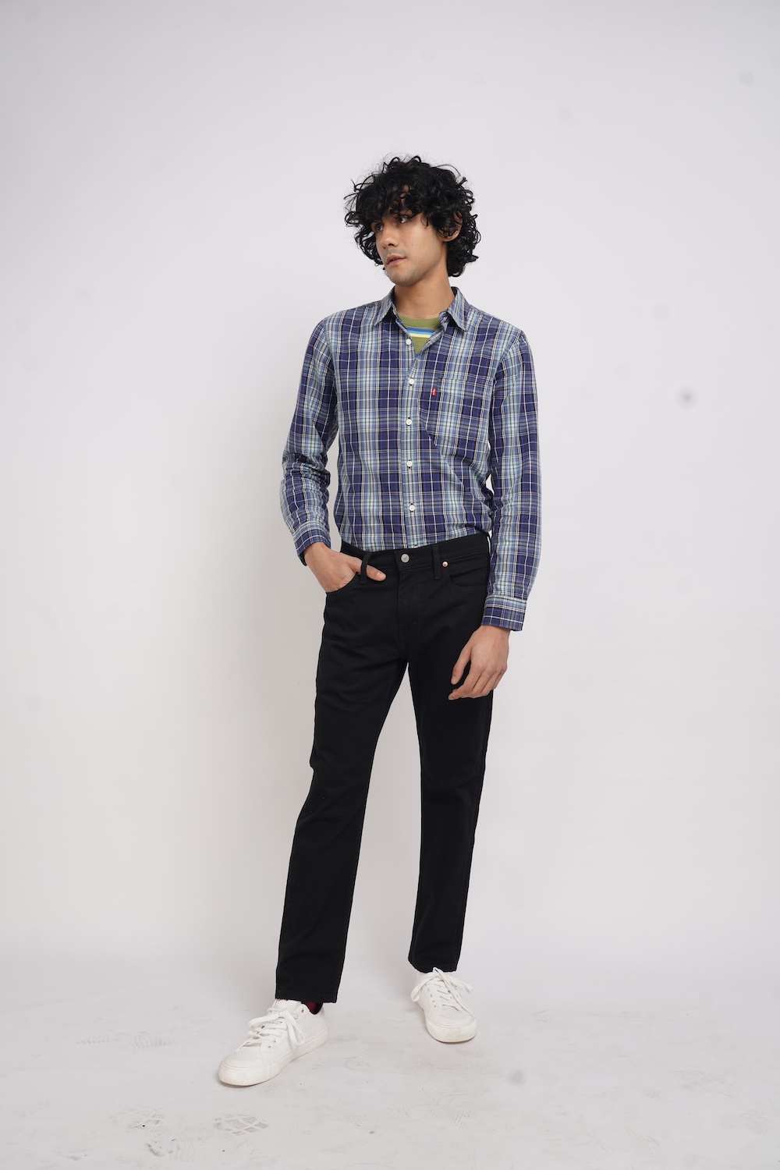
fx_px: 1267
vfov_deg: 49.6
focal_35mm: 39
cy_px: 585
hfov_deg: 34.2
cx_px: 390
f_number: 6.3
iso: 100
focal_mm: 39
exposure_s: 1/160
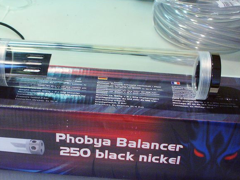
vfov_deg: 24.0
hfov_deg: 31.6
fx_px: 423
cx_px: 96
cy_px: 108
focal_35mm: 61
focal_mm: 11.45
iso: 400
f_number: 5.6
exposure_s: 1/30
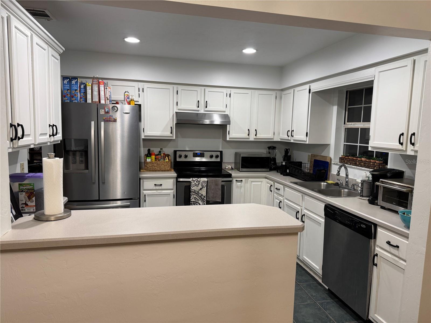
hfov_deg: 71.6
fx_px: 299
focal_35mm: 24
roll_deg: -1.5
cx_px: 216
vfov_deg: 56.8
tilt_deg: -7.7
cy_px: 162
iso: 160
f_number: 1.78
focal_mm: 6.76
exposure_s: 1/60
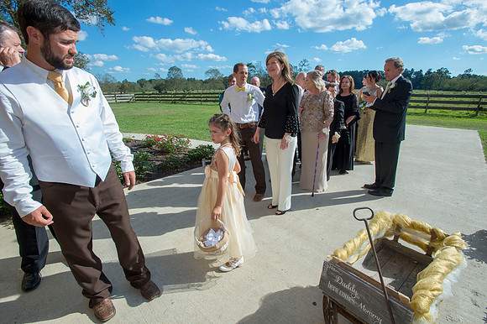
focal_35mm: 17
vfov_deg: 70.4
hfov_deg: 93.3
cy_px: 162
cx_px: 244
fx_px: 230
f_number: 11
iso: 1600
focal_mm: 17
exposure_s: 1/1250
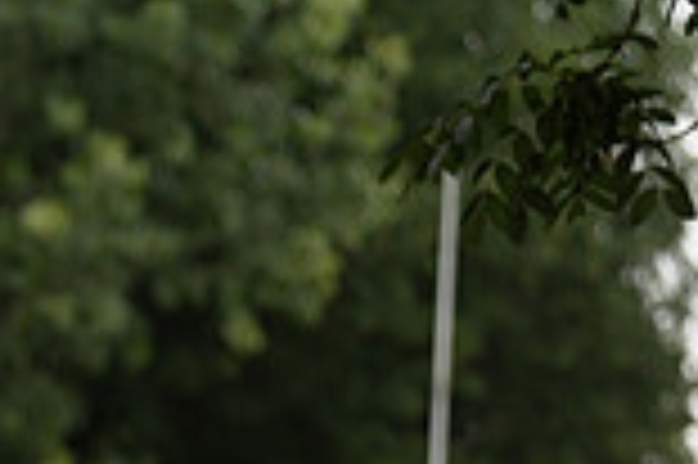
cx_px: -468
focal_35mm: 288
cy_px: 737
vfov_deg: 4.7
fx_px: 5578
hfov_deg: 7.0
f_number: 3.2
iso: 320
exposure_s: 1/400
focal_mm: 77
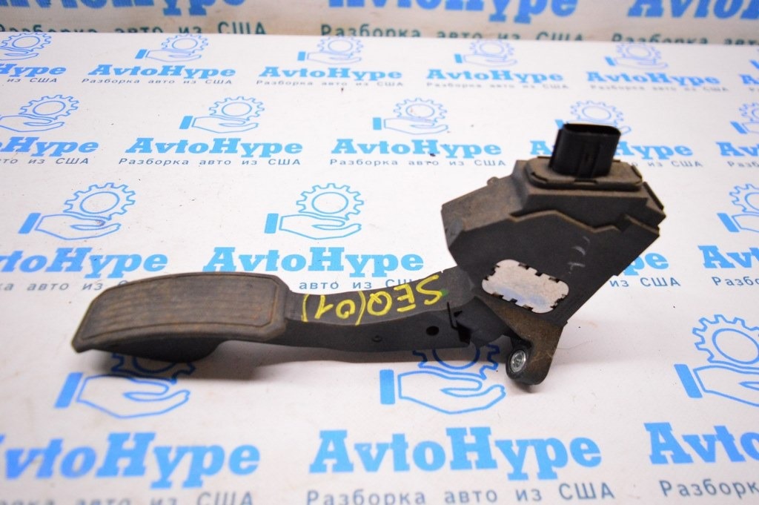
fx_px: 569
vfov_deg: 47.9
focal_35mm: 27
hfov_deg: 67.4
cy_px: 252
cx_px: 380
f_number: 3.5
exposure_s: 1/400
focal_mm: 18
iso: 3200
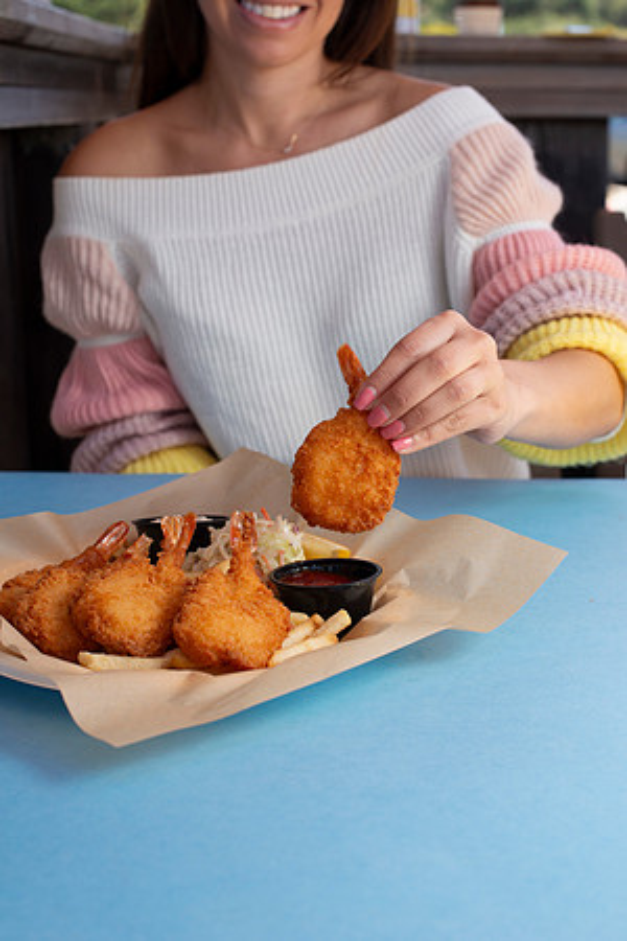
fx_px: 1306
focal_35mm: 50
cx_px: 314
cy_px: 470
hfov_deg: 27.0
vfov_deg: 39.6
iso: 200
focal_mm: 50
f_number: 6.3
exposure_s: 1/200
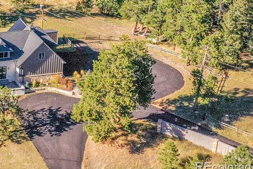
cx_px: -72
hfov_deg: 24.1
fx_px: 520
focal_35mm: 74
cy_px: -48
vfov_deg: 17.3
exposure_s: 1/1250
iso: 800
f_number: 8
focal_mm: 10.26
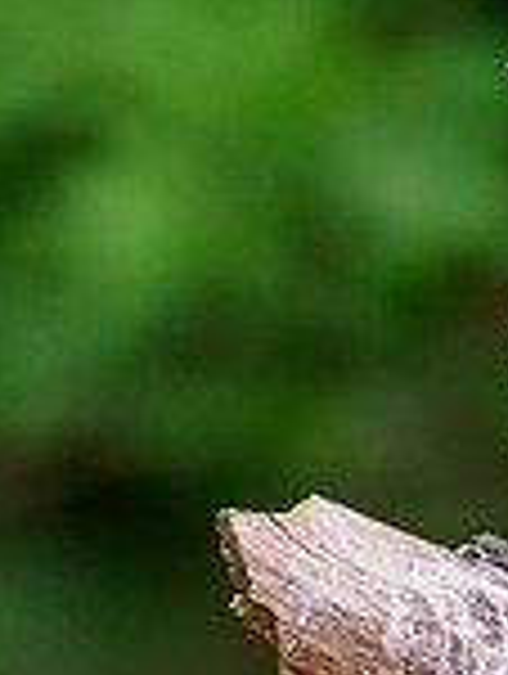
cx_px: 840
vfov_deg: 0.7
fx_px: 55316
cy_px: 252
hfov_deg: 0.5
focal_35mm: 2835
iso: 1250
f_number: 4
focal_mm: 300
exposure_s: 1/500
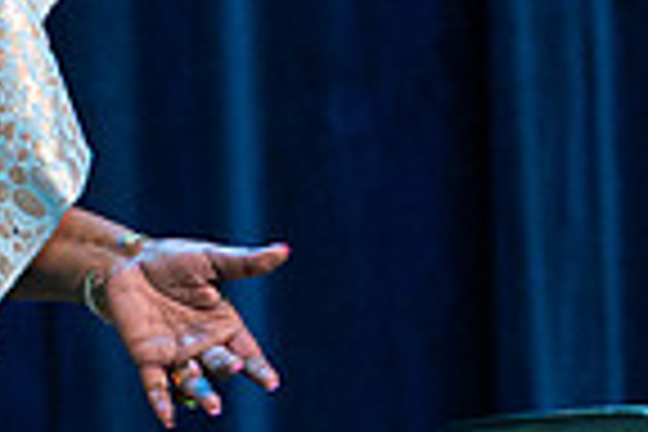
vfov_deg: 1.0
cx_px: -300
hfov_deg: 1.4
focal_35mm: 1422
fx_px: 25594
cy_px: 300
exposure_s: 1/250
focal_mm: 200
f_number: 6.3
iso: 2500
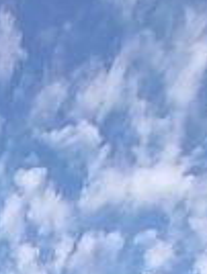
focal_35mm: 131
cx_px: -262
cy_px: 773
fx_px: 1041
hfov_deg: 10.1
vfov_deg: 11.0
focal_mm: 1.4
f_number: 2.2
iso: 50
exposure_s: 1/855
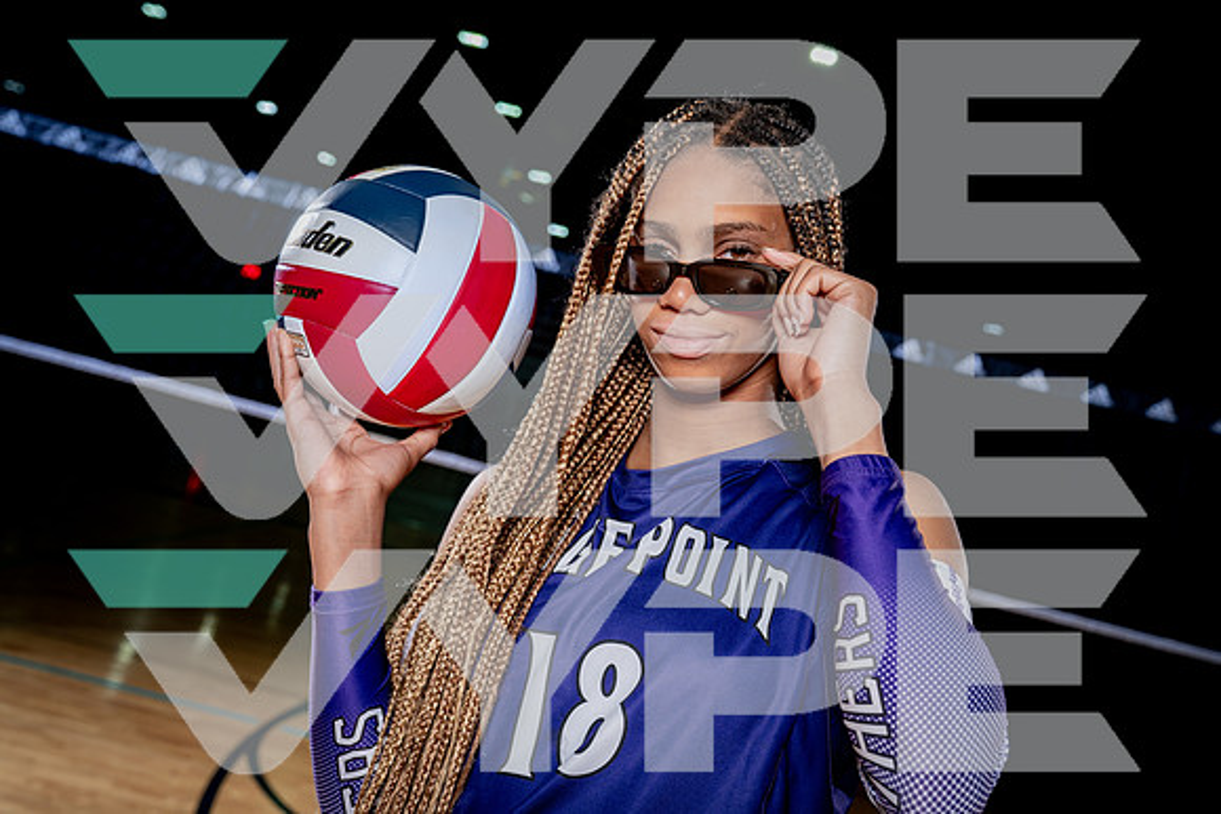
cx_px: 610
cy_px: 407
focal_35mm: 44
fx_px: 1481
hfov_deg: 44.8
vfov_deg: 30.8
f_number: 5.6
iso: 250
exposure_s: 1/250
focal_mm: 43
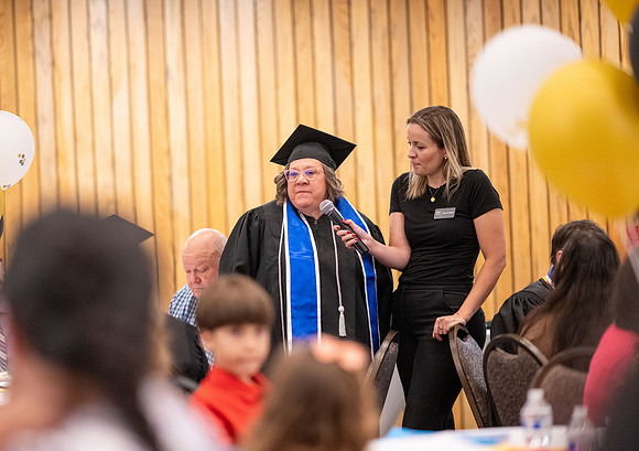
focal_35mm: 132
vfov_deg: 10.8
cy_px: 254
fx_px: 2383
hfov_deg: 15.3
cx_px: 291
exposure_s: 1/320
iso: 2500
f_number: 1.4
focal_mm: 105
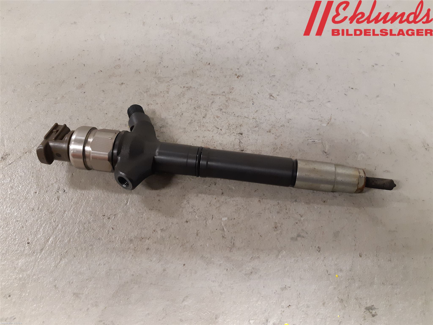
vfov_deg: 53.1
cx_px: 216
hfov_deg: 67.3
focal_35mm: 26
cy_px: 162
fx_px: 325
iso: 250
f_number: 1.7
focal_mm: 3.93
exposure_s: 1/50
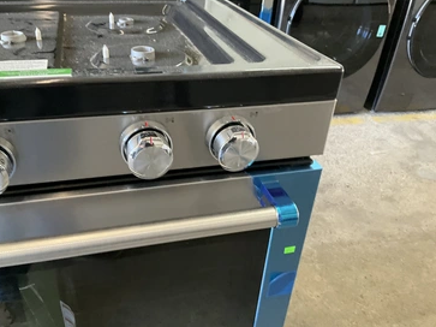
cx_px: 198
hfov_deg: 56.7
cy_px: 172
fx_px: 403
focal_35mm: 32
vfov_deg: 44.1
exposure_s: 1/60
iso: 250
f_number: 1.8
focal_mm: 3
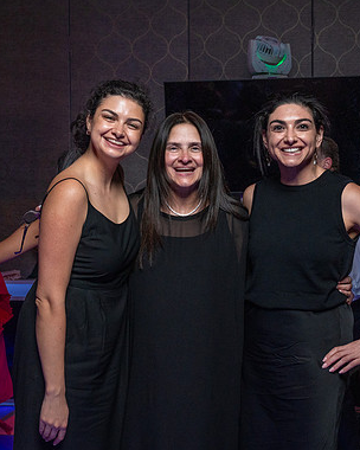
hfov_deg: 28.1
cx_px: 211
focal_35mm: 54
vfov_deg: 34.7
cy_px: 260
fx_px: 719
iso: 2000
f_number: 5.6
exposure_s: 1/200
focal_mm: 32
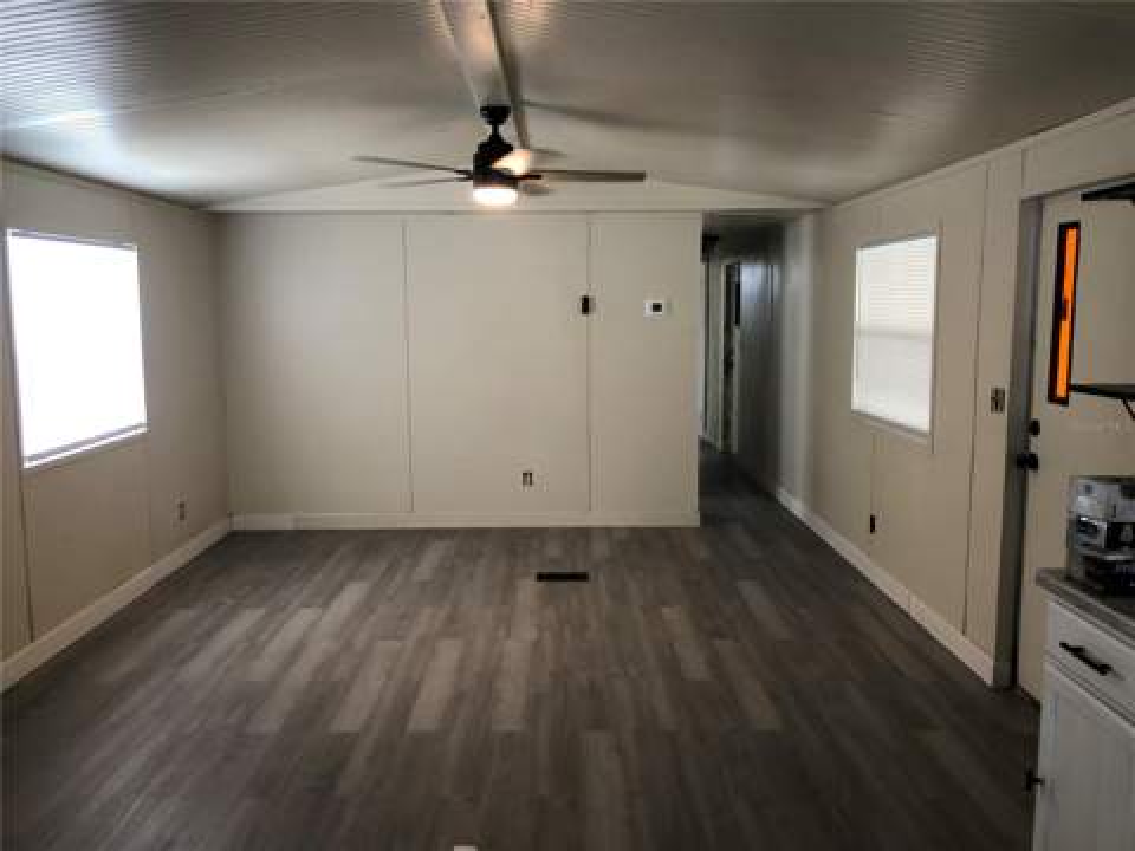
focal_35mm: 28
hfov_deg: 63.4
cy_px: 426
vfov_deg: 49.7
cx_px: 568
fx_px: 918
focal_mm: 3.99
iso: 40
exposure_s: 1/22
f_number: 1.8
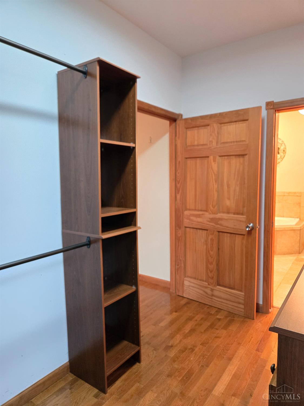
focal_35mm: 23
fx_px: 269
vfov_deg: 73.9
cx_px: 152
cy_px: 203
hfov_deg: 58.9
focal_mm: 5.4
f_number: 1.8
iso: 800
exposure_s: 1/60
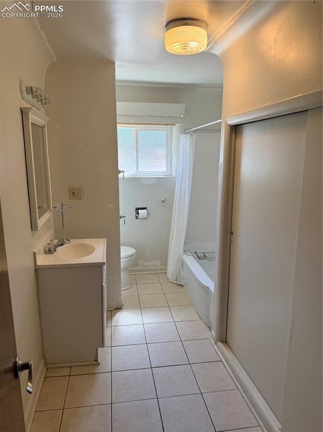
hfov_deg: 56.8
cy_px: 216
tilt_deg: -11.0
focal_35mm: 24
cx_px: 162
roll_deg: -0.5
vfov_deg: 71.6
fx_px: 299
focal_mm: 6.76
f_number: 1.78
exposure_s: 1/211
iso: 160
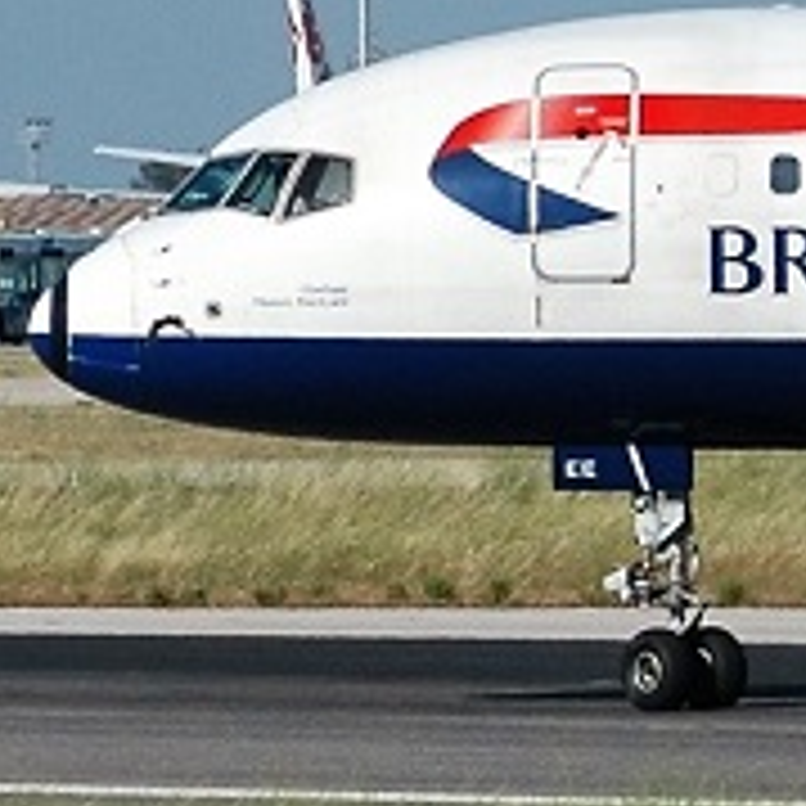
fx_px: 23652
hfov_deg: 1.9
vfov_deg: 2.0
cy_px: 198
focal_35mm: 898
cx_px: 2625
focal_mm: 105
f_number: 8
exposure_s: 1/1000
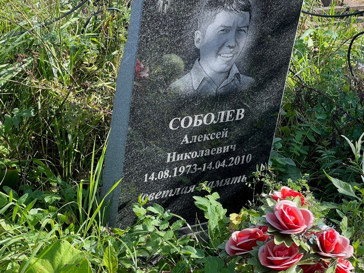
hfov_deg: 25.3
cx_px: 182
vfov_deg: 19.1
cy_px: 136
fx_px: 810
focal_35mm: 77
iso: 32
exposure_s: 1/138
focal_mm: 9
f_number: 2.8
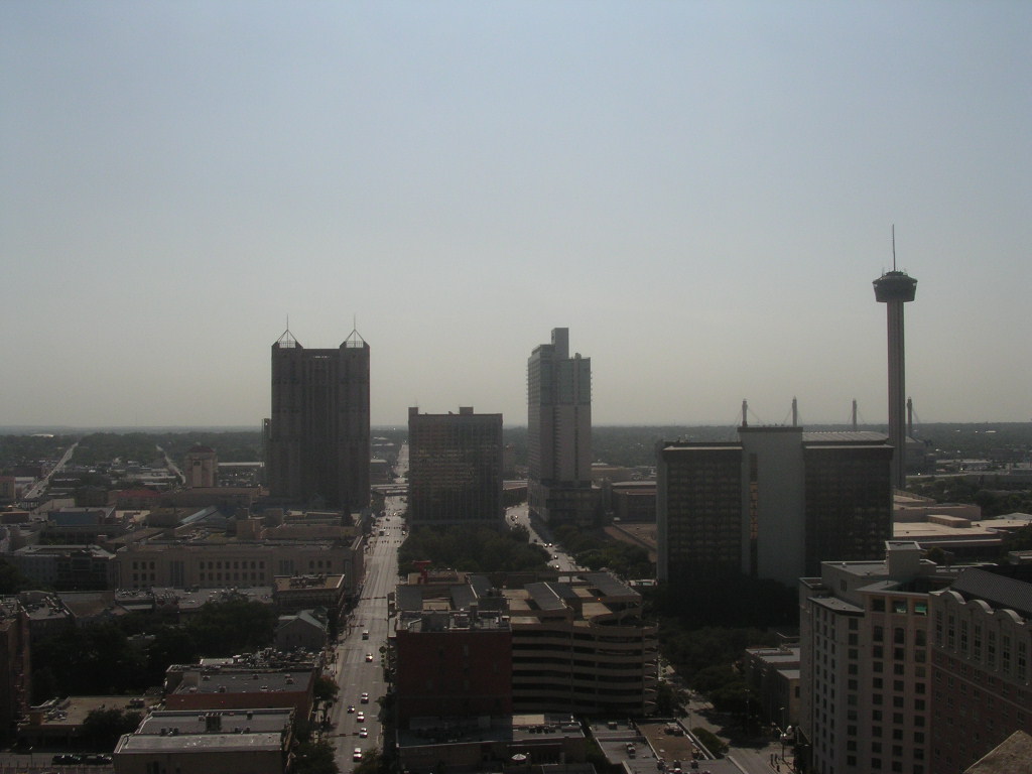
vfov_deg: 37.7
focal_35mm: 38
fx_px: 1133
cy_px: 387
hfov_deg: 49.0
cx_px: 516
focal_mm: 5.8
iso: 100
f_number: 5.6
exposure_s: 1/1073
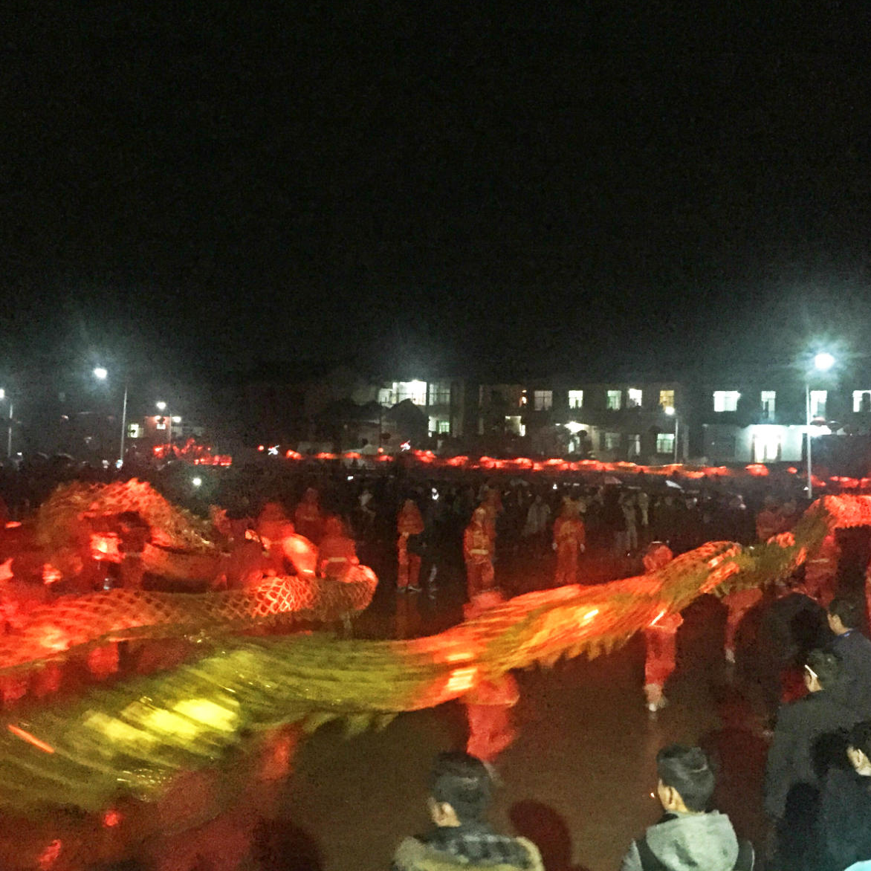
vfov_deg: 47.2
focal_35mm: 35
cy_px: 431
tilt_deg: +1.2
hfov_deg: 47.2
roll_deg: -3.6
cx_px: 434
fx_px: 996
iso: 2000
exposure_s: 1/17
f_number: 2.2
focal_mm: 4.15
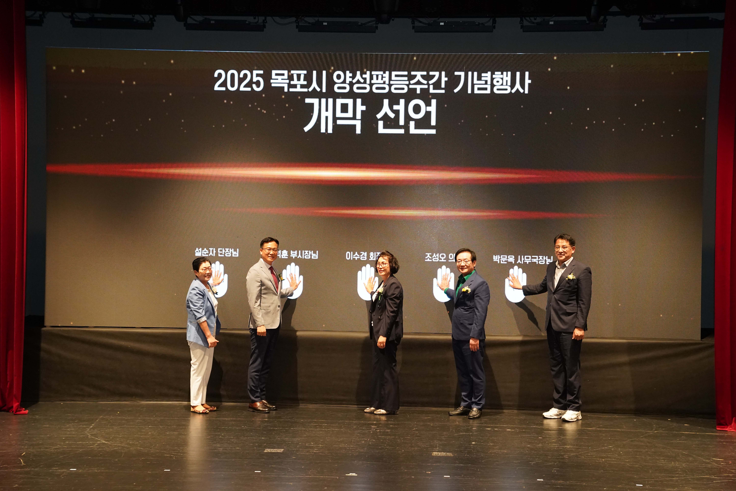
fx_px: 1165
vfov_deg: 23.8
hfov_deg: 35.1
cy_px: 246
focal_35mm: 57
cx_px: 368
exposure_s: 1/160
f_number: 4
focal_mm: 57
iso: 5000
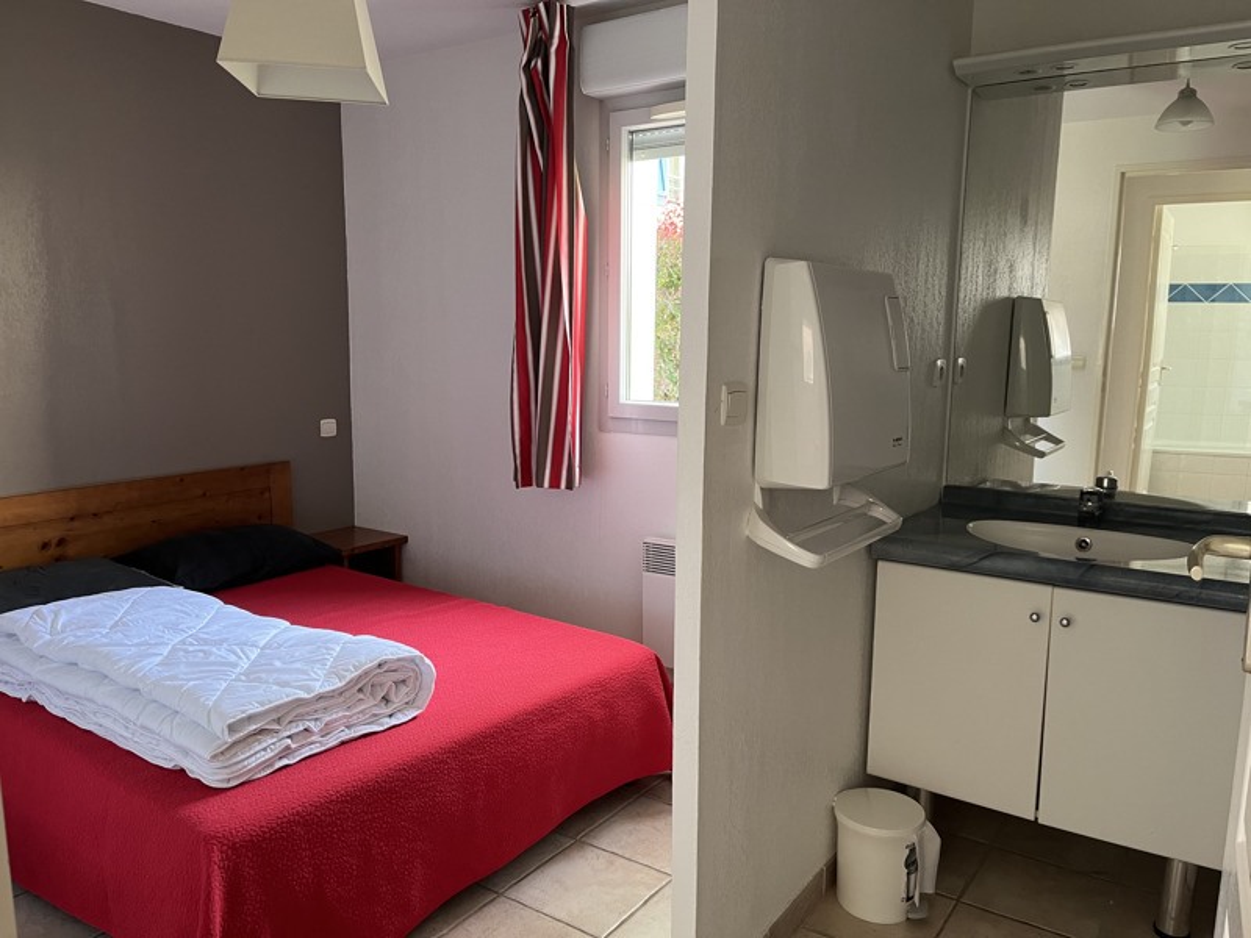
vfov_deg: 53.1
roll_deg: +0.0
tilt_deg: -8.5
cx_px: 626
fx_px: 940
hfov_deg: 67.3
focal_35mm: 26
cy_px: 469
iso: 125
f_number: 1.6
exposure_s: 1/72
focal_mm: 5.1
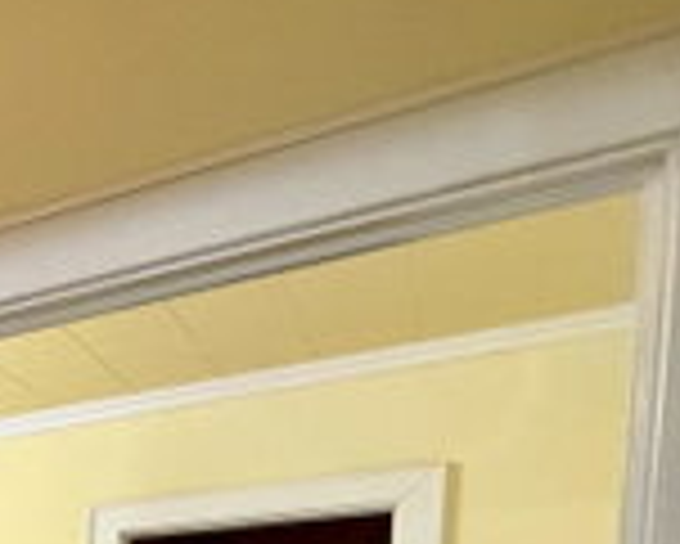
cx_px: -655
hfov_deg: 19.5
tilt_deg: -5.0
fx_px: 1168
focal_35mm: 58
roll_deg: +1.2
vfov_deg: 21.6
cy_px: 832
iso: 500
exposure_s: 1/60
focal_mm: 2.22
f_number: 2.2
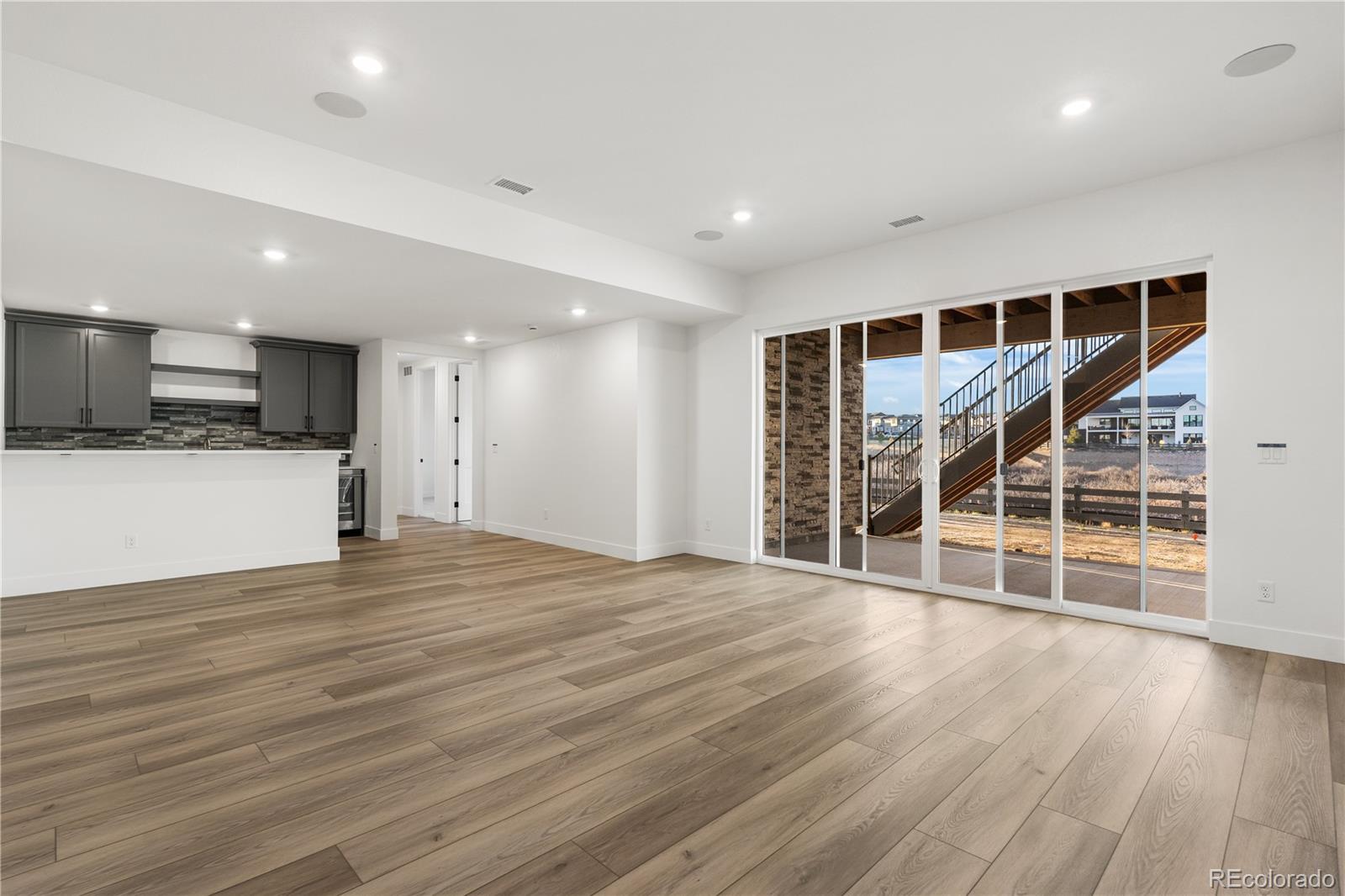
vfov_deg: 70.4
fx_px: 635
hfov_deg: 93.3
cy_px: 448
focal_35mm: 17
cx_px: 672
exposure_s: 1/13
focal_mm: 17
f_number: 8
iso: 400
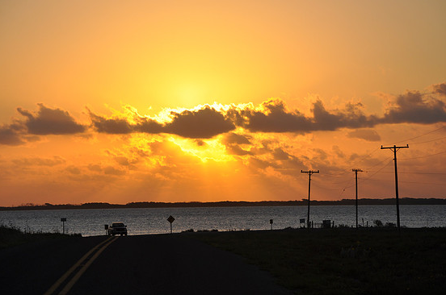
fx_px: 2047
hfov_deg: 12.4
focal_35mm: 166
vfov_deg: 8.3
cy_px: 142
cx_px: 224
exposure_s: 1/400
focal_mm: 105
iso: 200
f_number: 10
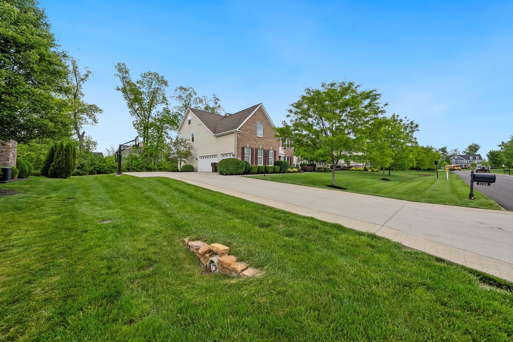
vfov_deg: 90.1
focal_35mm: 12
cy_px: 171
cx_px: 256
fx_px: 171
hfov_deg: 112.6
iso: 100
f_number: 7.1
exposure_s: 1/125
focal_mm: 12
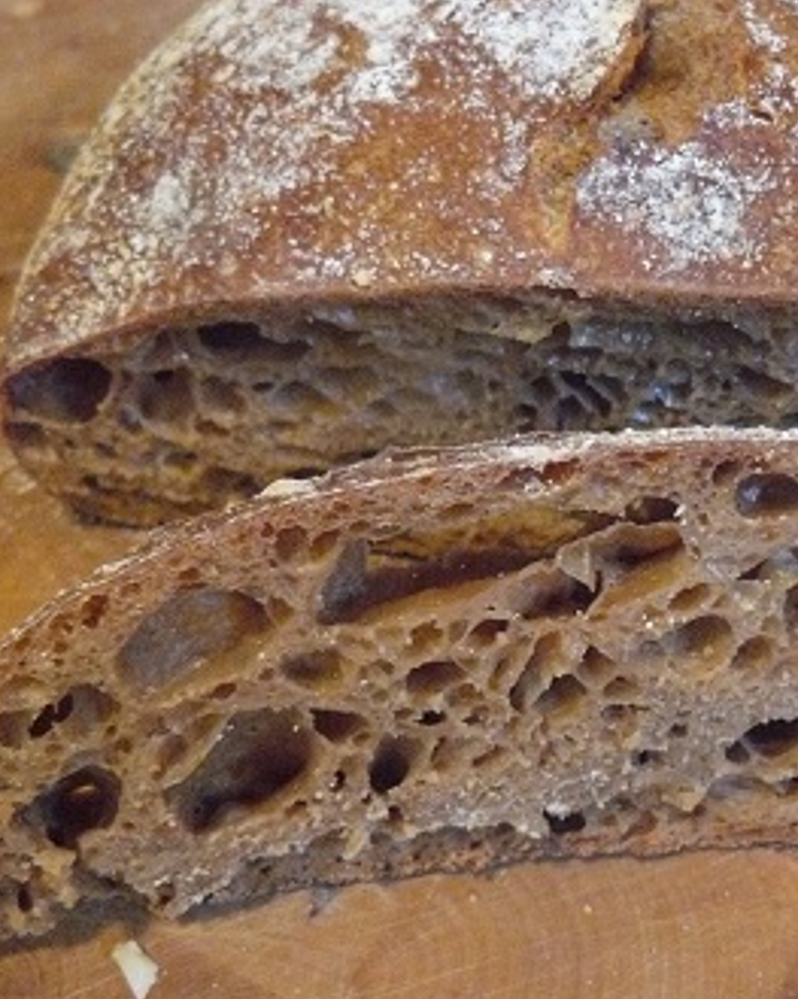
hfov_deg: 31.1
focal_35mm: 48
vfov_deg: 38.8
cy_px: 496
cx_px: 561
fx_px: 1418
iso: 800
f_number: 2.8
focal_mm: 6
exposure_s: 1/10
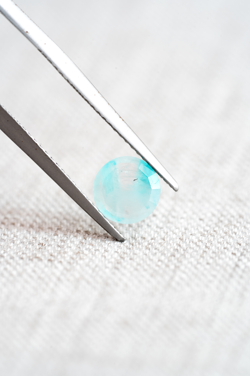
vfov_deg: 22.6
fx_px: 937
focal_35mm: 90
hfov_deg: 15.2
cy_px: 188
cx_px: 125
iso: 100
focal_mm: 90
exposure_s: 1/6
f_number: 8
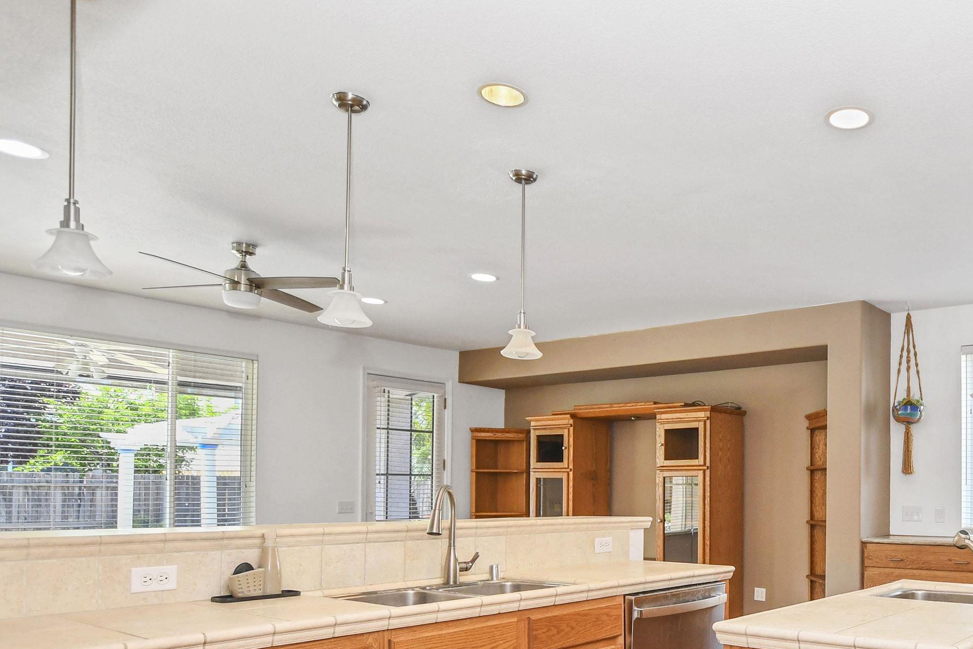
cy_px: 495
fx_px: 703
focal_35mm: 26
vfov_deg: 47.5
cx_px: 781
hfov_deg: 63.3
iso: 640
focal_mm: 10
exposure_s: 1/60
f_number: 3.5
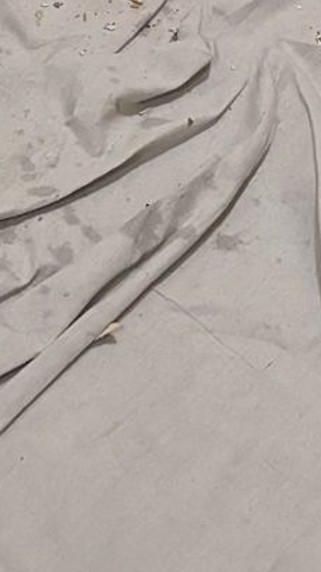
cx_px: -233
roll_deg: -0.3
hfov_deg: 8.3
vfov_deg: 12.6
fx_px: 2149
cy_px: -695
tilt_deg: -23.8
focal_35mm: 142
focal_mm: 5.96
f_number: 1.6
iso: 320
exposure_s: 1/60
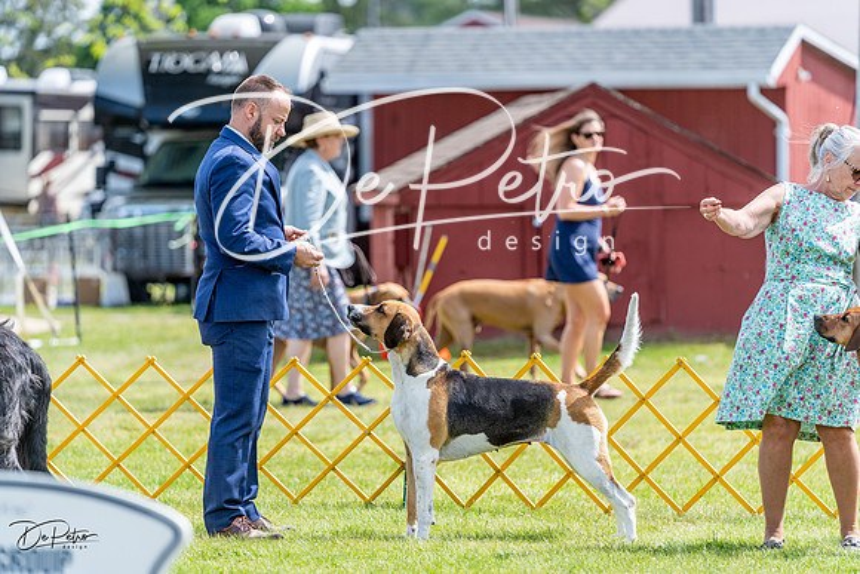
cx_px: 430
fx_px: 4444
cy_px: 287
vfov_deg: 7.4
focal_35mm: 186
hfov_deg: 11.1
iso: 200
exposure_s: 1/1000
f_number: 3.5
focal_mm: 186
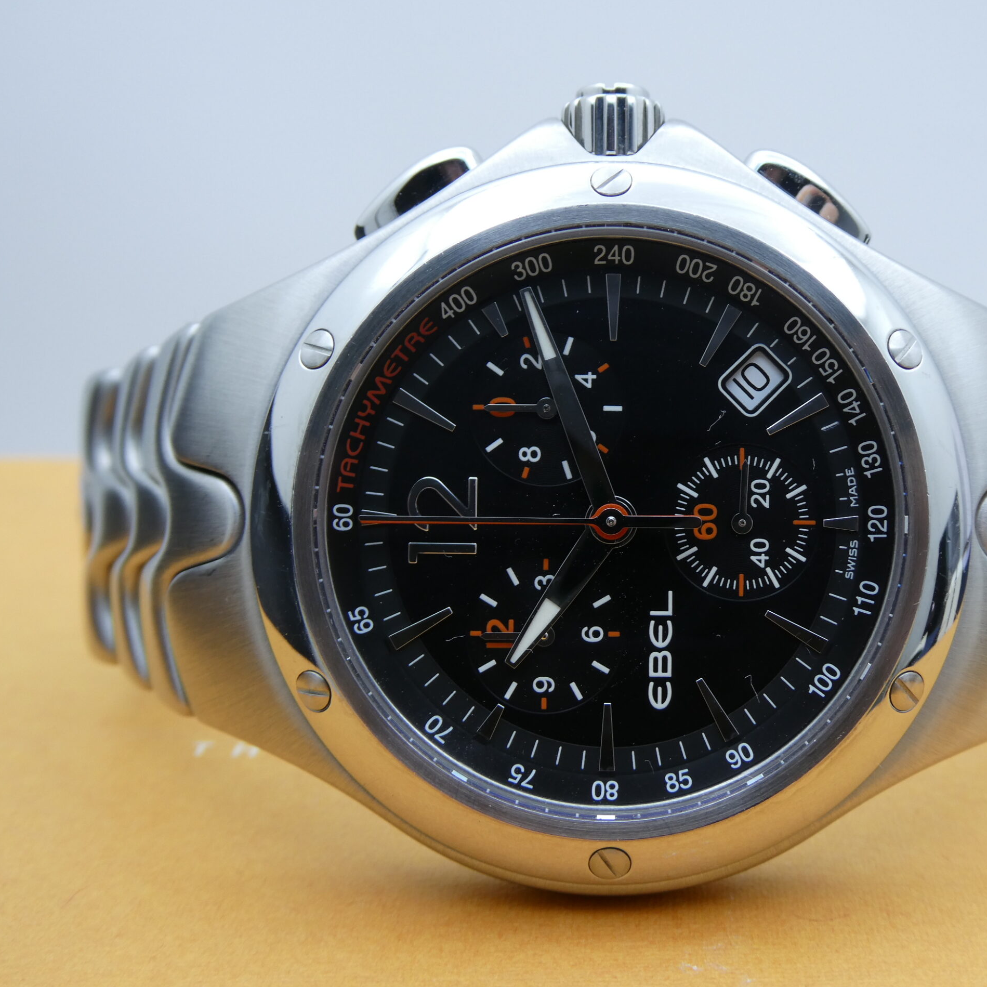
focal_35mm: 56
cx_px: 601
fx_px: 1806
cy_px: 489
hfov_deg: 30.5
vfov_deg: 30.6
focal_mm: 8.4
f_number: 4
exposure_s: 1/100
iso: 80
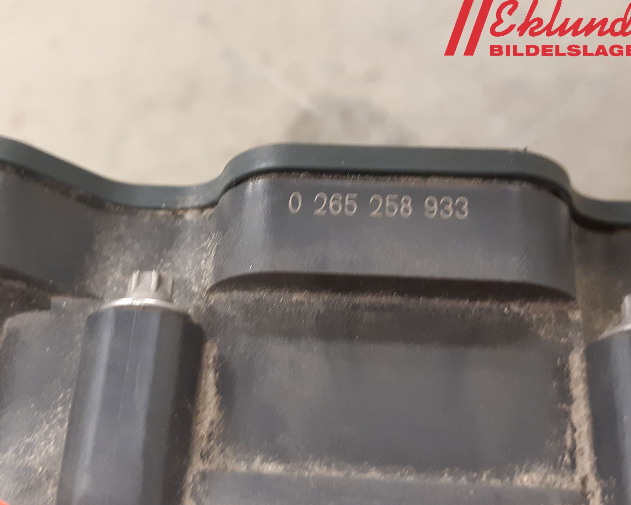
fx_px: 523
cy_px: 259
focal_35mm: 28
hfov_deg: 62.2
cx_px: 305
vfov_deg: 51.5
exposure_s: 1/25
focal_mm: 3.93
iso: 250
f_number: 1.7
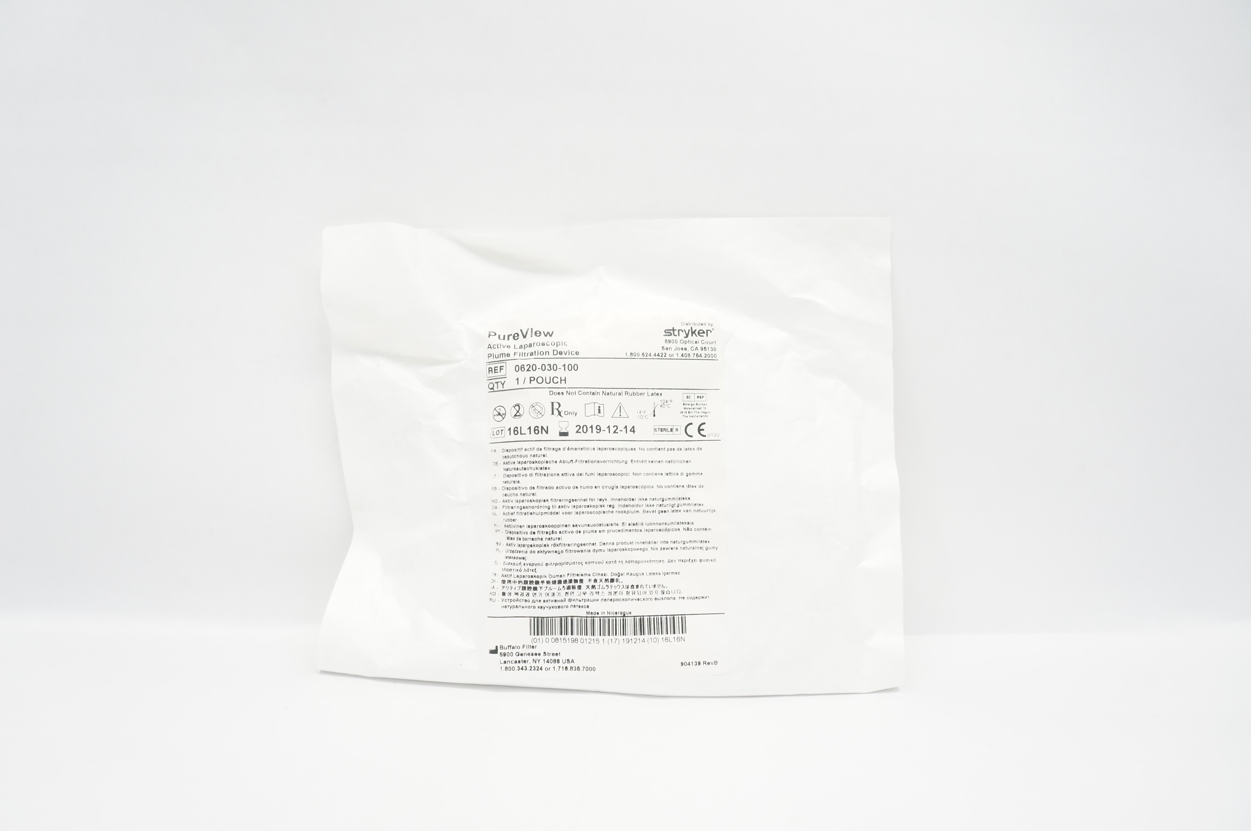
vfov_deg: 47.8
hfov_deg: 67.4
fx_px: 937
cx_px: 626
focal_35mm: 27
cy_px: 416
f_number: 5.6
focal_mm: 18
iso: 800
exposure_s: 1/80
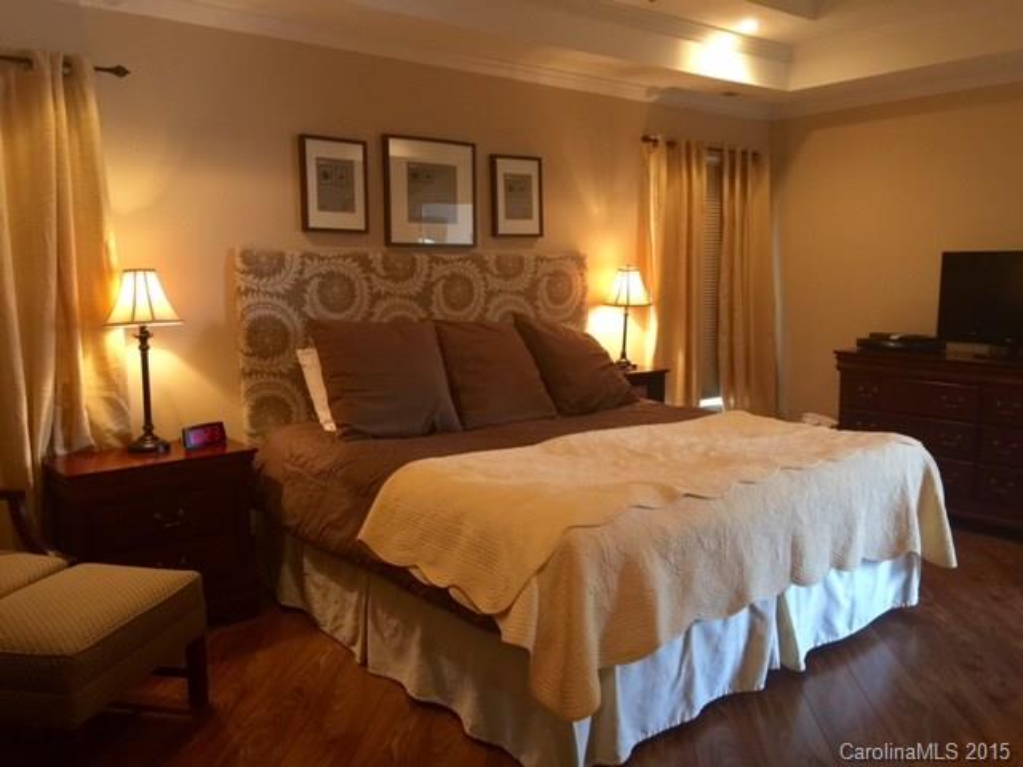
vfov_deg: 48.2
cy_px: 384
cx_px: 512
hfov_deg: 61.7
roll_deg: -0.1
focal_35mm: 29
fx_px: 857
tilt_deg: -7.0
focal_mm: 4.15
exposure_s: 1/15
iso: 100
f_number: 2.2
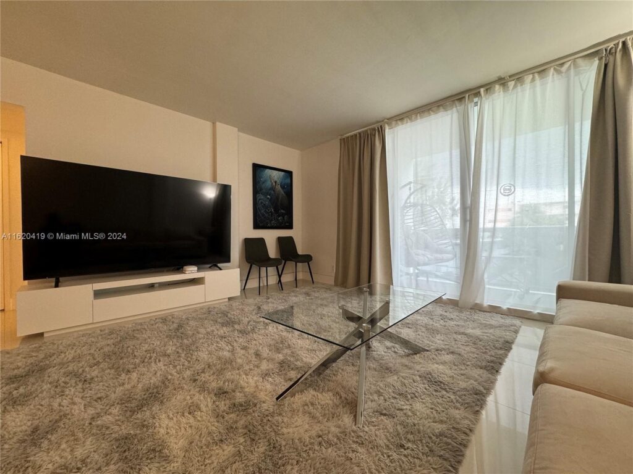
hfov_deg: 102.1
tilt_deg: -0.6
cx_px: 316
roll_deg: +0.3
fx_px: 256
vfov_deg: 85.7
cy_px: 237
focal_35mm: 14
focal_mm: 2.22
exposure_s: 1/120
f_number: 2.2
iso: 200
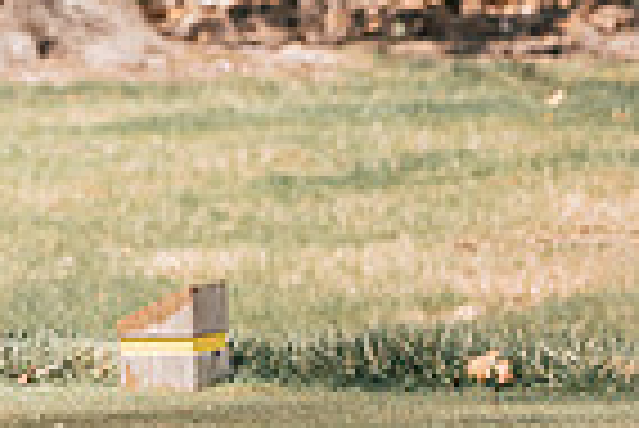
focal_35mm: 653
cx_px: -575
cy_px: -363
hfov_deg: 3.1
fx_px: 11602
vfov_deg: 2.1
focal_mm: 142
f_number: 6.3
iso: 640
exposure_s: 1/1250
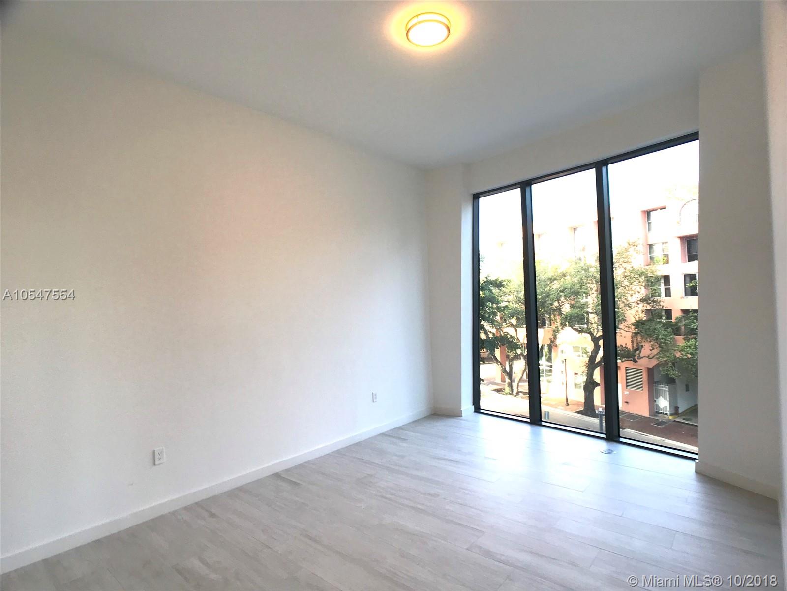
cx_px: 394
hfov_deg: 63.4
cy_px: 296
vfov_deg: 49.7
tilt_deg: +1.0
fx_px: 637
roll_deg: +2.3
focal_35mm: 28
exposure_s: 1/60
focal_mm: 3.99
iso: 25
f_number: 1.8
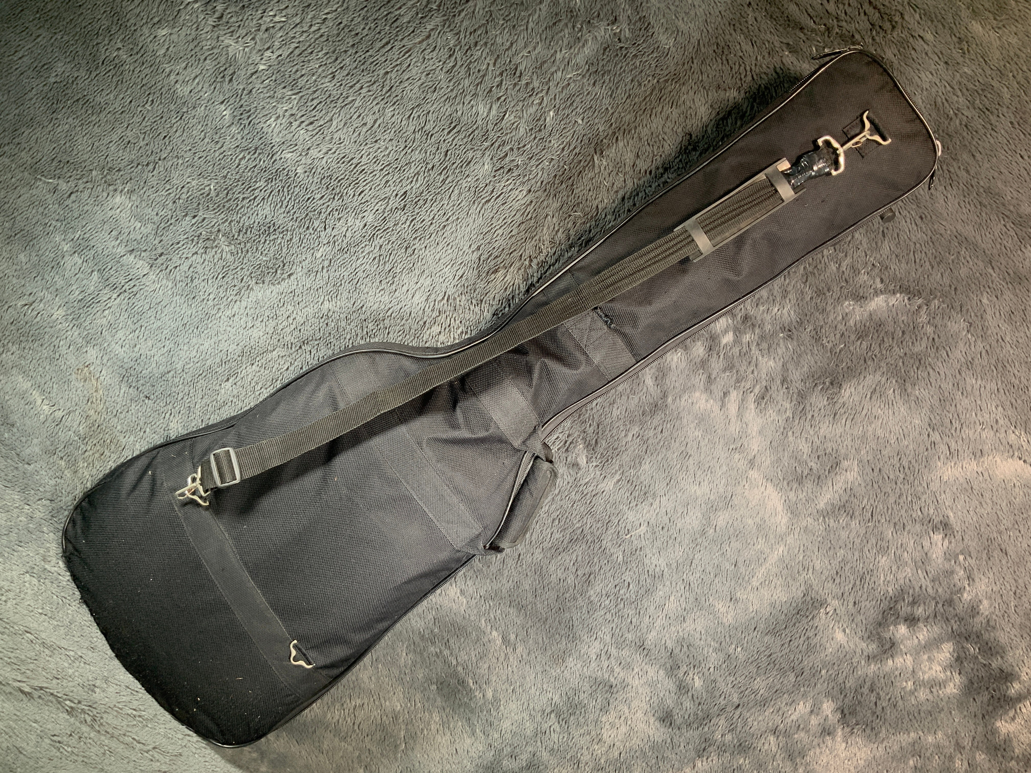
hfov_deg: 61.7
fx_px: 864
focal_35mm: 29
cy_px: 386
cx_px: 516
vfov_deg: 48.2
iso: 64
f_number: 1.8
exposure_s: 1/62
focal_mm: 3
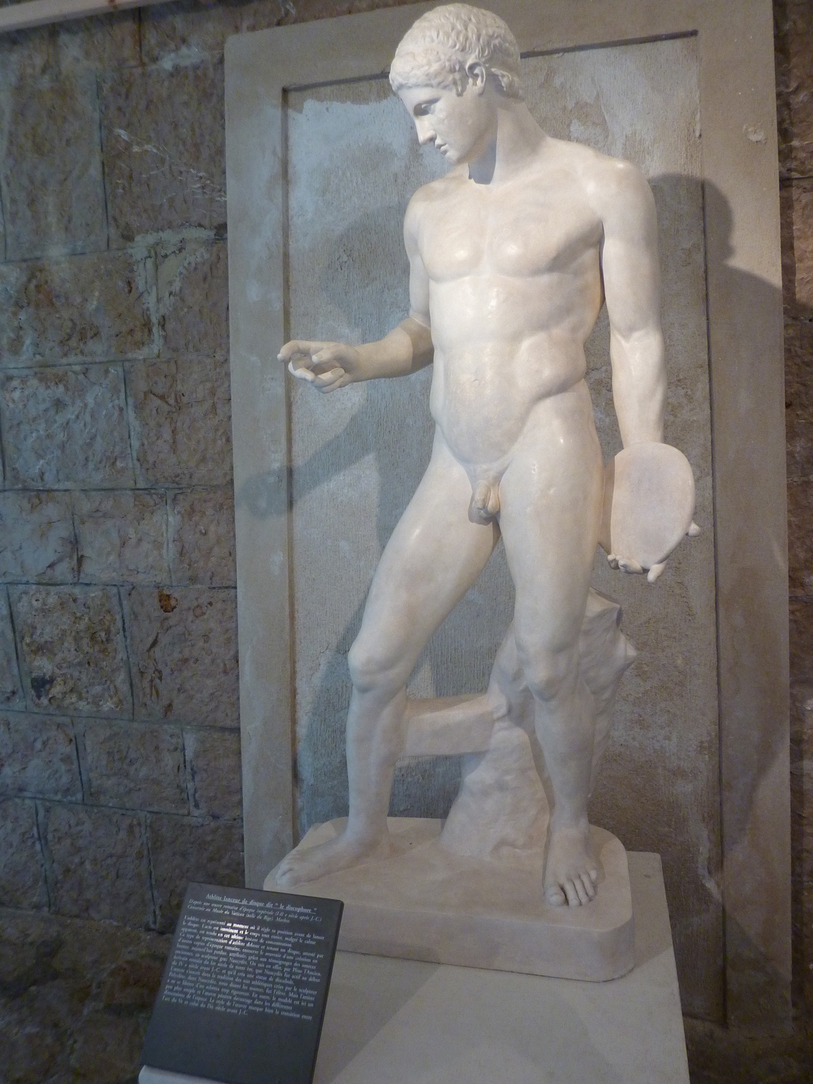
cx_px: 406
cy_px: 542
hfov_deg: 54.9
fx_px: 783
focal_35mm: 25
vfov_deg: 69.4
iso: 250
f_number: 3.3
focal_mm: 4.1
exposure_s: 1/30
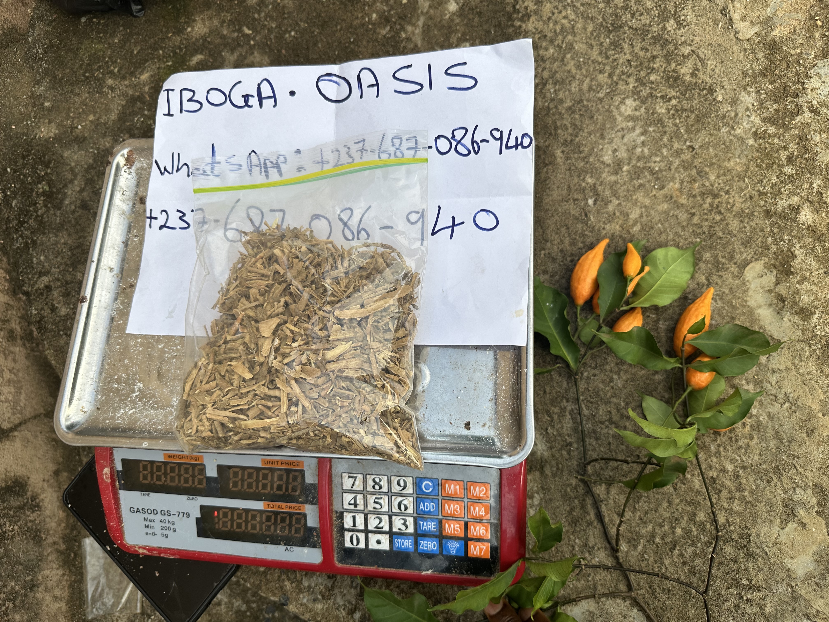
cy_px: 311
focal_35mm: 24
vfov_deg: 56.8
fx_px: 575
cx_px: 414
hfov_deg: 71.6
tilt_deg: -69.4
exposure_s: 1/718
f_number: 1.78
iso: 80
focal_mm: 6.86
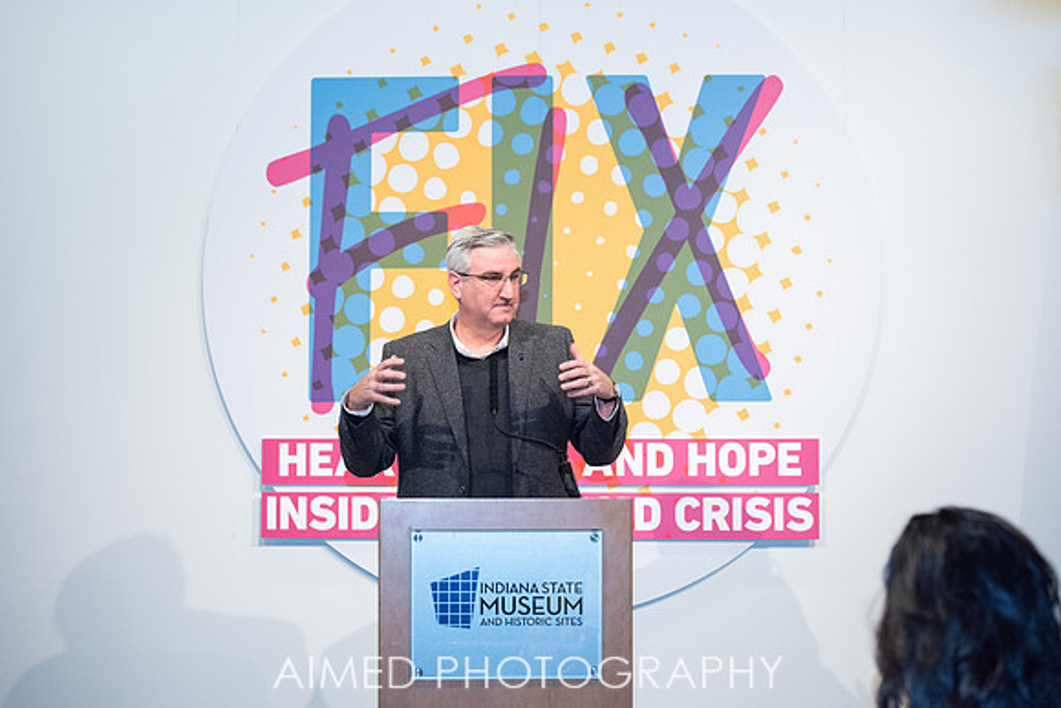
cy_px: 329
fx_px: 2209
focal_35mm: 75
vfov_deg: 18.2
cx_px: 530
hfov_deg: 27.0
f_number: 4.5
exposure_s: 1/250
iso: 1600
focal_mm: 70
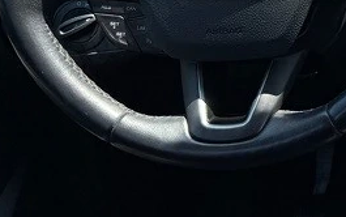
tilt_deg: -23.8
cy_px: -5
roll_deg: -1.0
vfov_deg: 13.4
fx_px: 906
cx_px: 607
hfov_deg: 17.8
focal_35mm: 96
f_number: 1.78
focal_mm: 6.76
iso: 80
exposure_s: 1/920
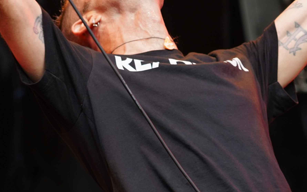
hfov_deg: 5.8
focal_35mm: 360
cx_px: 95
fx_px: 3012
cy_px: 22
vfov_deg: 3.6
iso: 320
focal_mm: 105
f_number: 4
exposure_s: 1/125
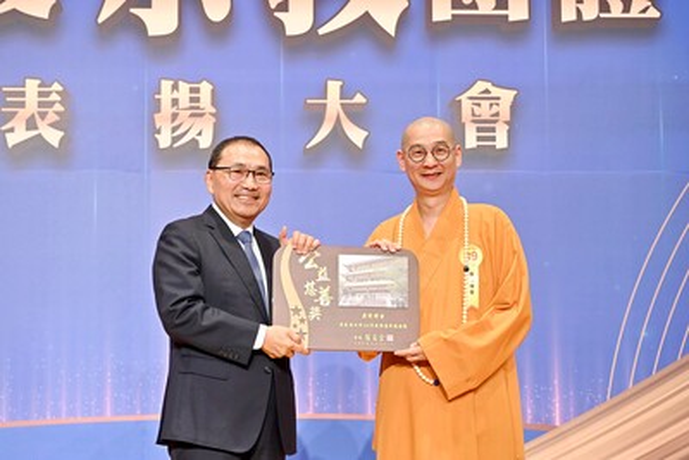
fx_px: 1532
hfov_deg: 25.4
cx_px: 344
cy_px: 230
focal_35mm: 80
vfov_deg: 17.1
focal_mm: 80
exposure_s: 1/125
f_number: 4
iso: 560
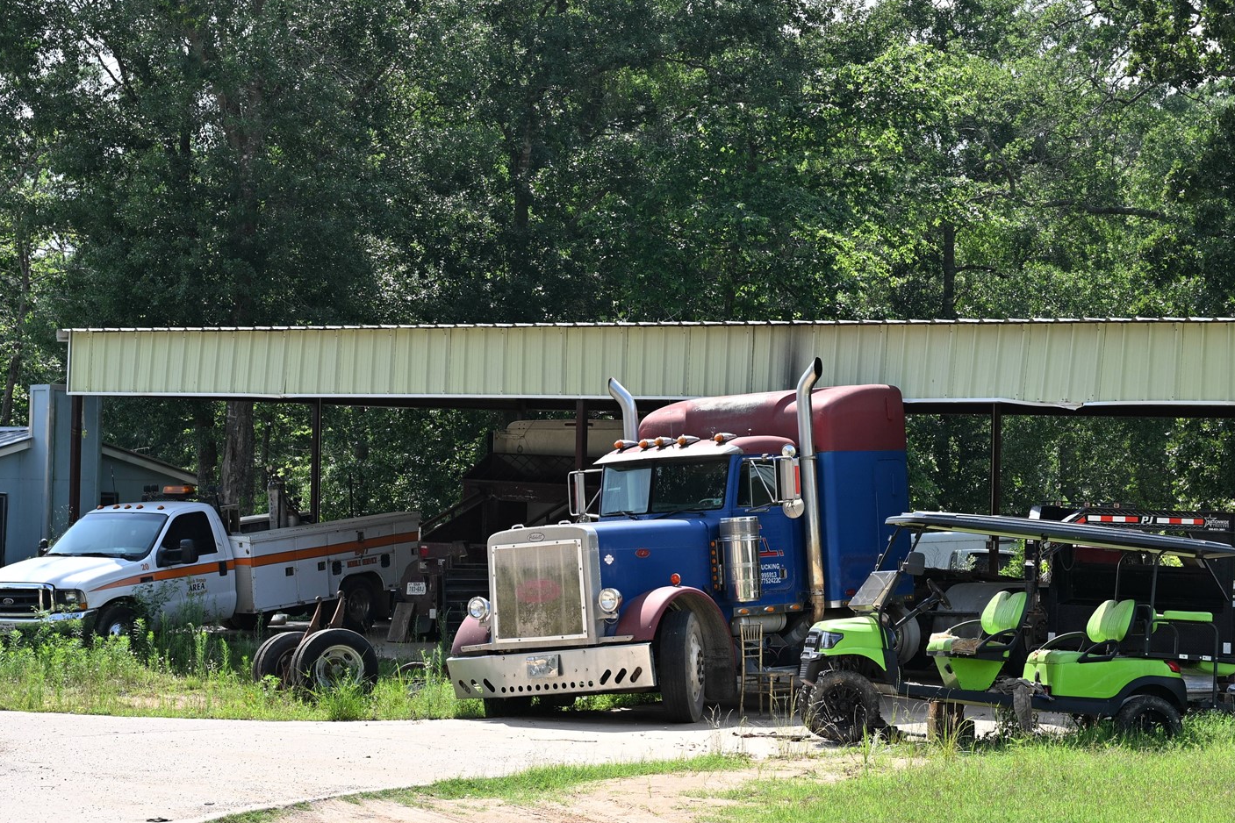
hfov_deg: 23.0
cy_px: 374
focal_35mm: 88
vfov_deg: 15.5
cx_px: 825
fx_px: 3019
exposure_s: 1/320
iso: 100
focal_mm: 57
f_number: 6.3
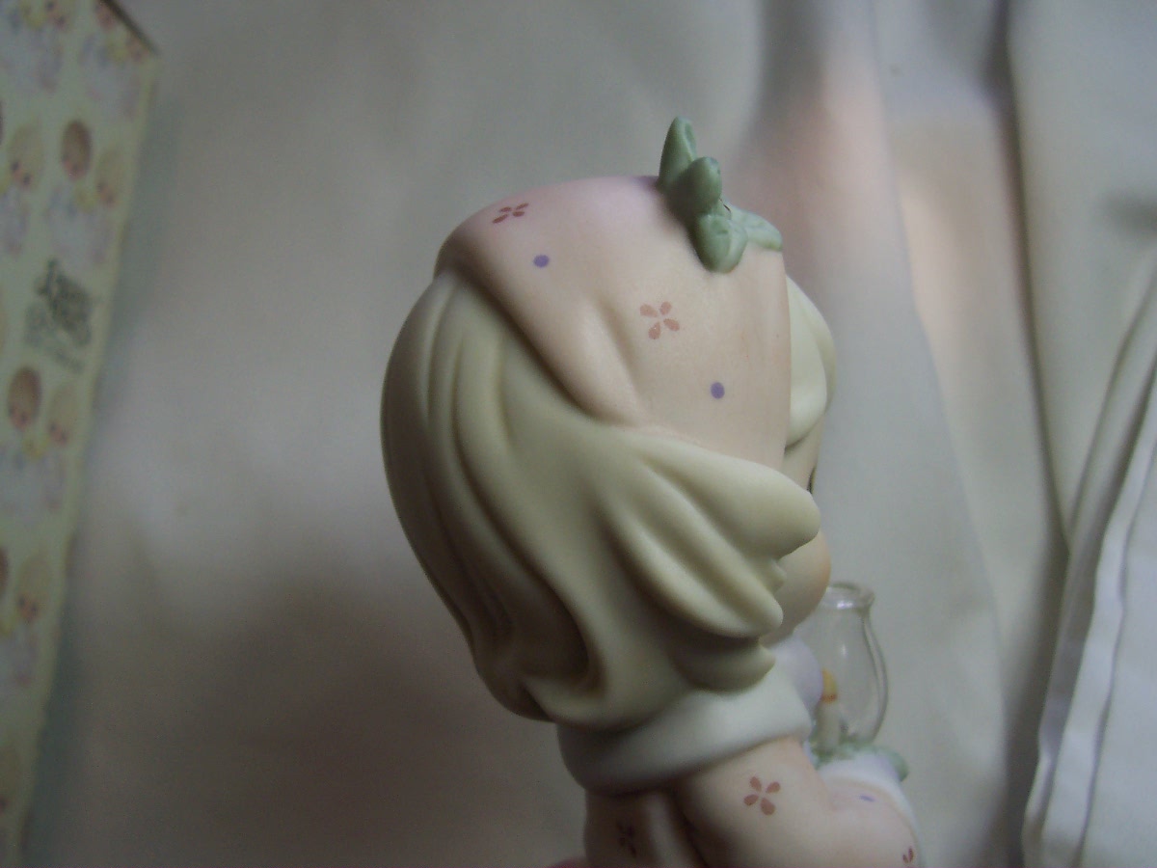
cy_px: 434
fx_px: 1237
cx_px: 578
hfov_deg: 50.1
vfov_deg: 38.7
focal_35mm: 37
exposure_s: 1/180
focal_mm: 5.6
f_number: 2.8
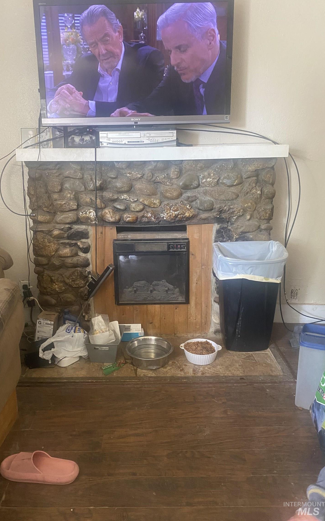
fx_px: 397
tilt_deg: -15.2
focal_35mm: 28
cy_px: 263
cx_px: 138
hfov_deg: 44.4
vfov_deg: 66.5
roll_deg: +0.7
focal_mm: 4.25
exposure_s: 1/60
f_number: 1.8
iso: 400
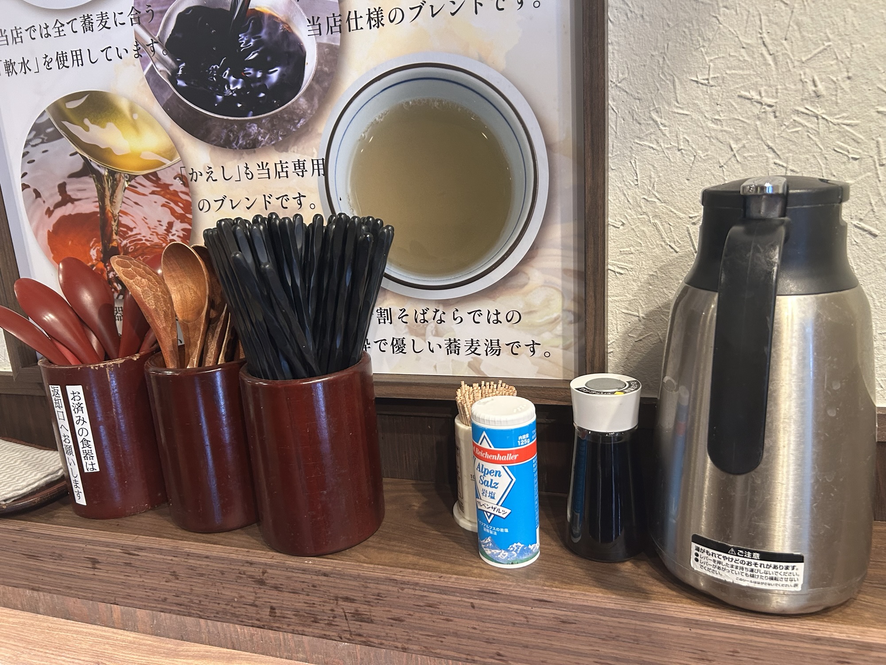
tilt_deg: -14.2
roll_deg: +4.1
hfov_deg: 67.3
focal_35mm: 26
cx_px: 443
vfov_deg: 53.1
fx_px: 665
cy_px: 332
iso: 160
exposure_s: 1/60
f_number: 1.5
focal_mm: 5.7
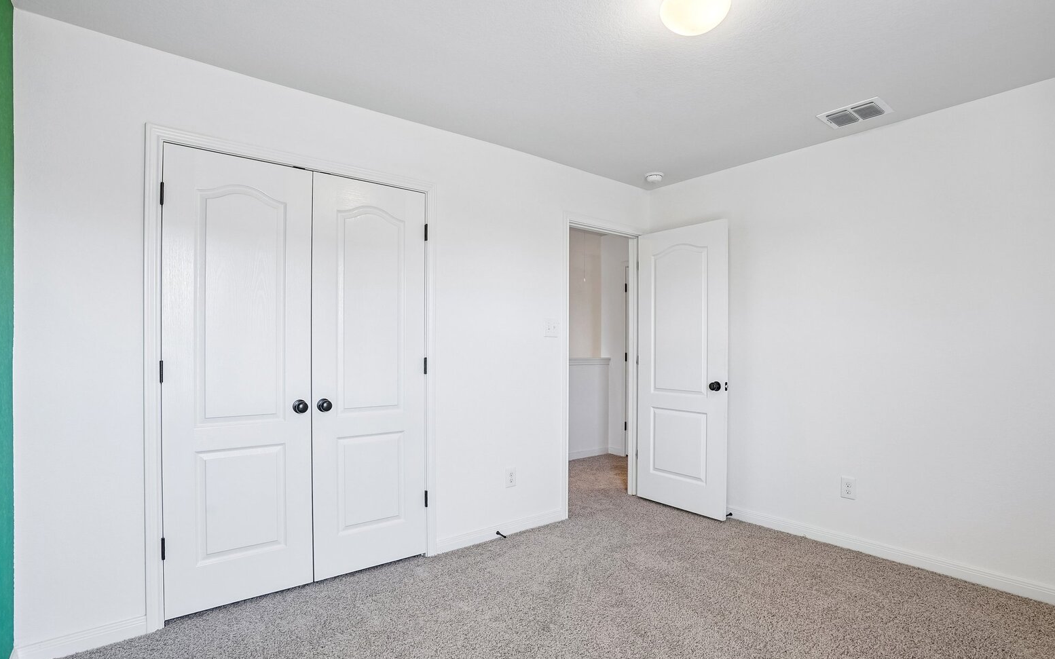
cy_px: 345
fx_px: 489
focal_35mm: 17
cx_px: 540
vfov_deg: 68.0
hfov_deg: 94.4
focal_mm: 16
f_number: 8
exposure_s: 1/25
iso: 400
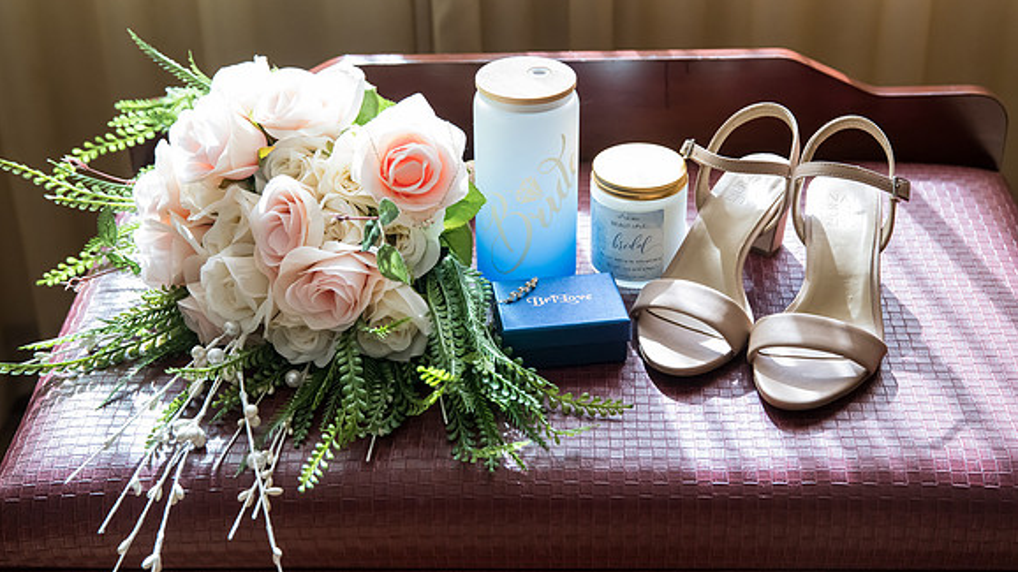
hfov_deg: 34.4
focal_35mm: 61
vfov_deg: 19.7
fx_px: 1646
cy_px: 249
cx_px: 509
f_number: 4.5
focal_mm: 58
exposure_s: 1/320
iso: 4000
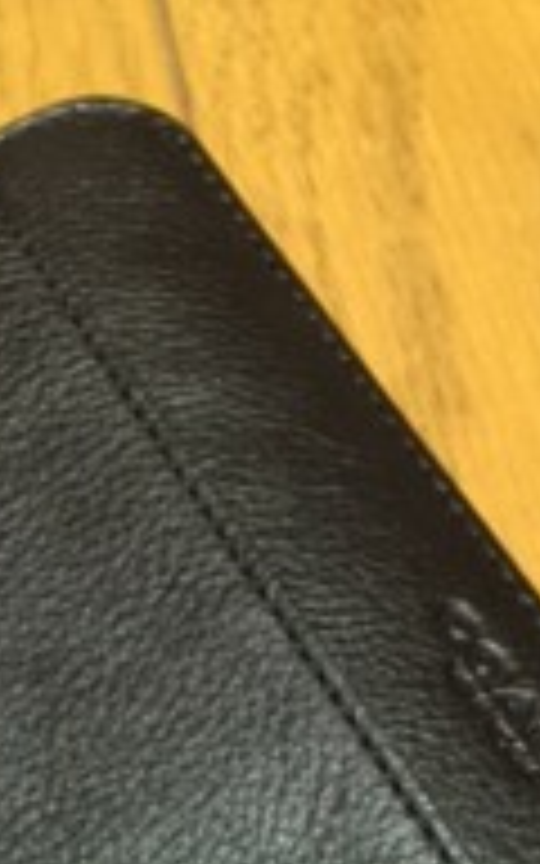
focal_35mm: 72
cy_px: 1008
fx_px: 1695
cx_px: 189
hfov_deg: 18.1
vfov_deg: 25.9
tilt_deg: -68.7
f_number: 2.2
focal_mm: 4.15
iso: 125
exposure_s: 1/8
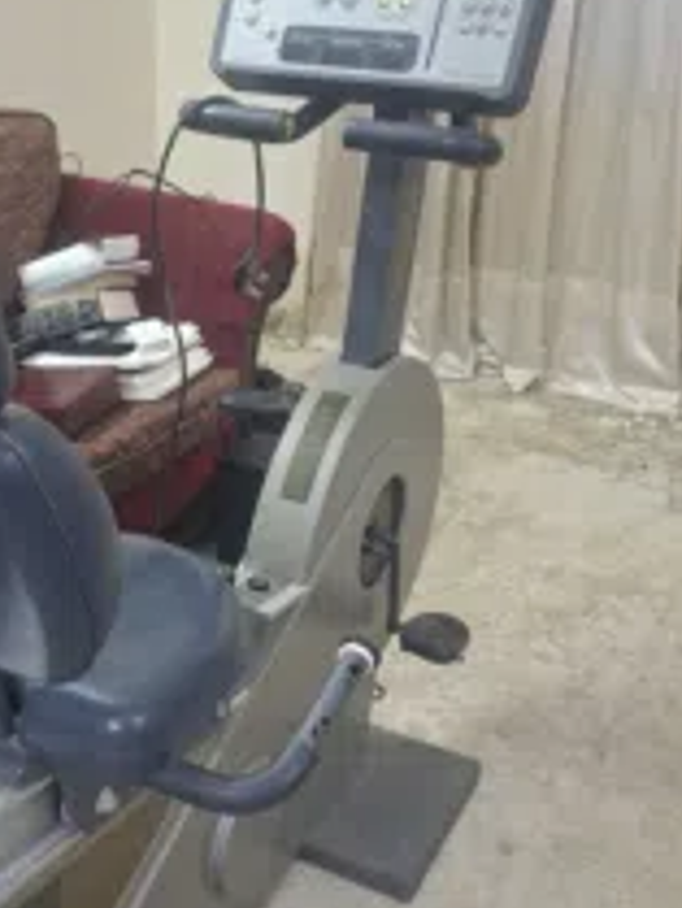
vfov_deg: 42.8
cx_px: 226
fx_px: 1155
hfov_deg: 32.6
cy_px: 526
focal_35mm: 44
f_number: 1.8
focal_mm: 5.54
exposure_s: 1/33
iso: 400
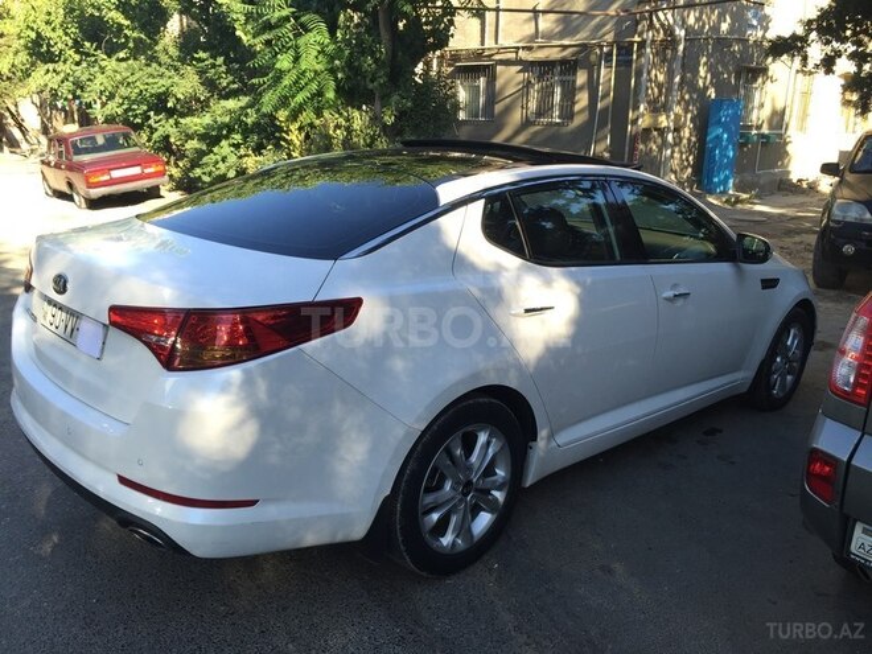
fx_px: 731
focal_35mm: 29
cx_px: 436
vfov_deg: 48.2
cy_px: 327
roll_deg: -1.3
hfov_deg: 61.7
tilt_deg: -16.4
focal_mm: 4.15
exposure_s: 1/299
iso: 32
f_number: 2.2
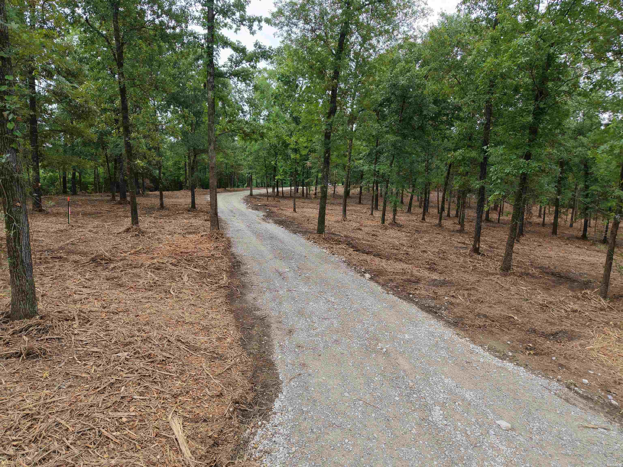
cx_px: 312
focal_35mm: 24
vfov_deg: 56.8
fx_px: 432
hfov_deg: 71.6
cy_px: 234
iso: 100
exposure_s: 1/320
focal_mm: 8.67
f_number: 1.8
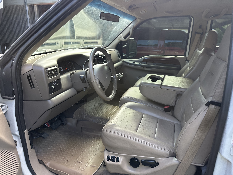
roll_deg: -1.0
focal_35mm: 24
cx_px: 116
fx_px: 162
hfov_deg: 71.6
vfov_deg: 56.8
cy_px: 88
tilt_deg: -15.8
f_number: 1.78
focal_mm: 6.86
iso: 64
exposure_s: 1/121
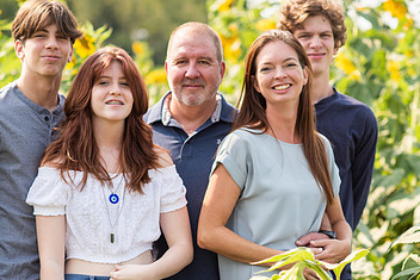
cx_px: 217
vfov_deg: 9.8
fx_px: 1634
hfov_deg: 14.6
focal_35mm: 140
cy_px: 138
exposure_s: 1/1000
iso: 64
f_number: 2.8
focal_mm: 85
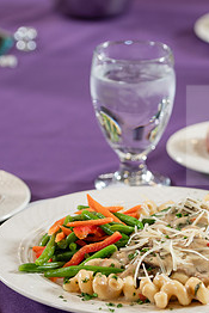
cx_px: 150
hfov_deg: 7.3
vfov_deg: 10.9
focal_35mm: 188
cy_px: 230
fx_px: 1635
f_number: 4
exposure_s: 1/200
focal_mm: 85
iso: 400
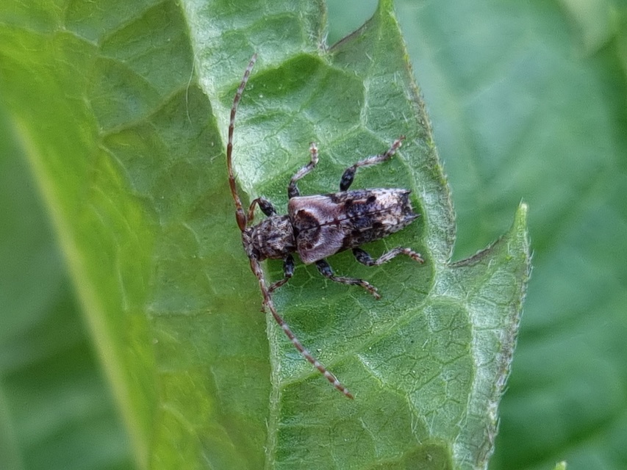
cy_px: 235
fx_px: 471
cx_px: 314
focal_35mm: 26
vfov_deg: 53.1
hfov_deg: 67.3
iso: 50
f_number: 1.8
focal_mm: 5.4
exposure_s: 1/357
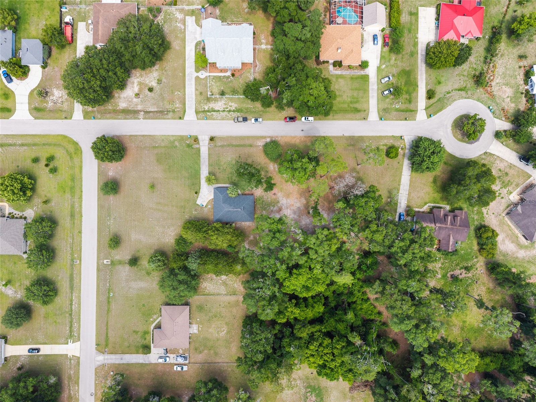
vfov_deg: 56.8
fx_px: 372
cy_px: 201
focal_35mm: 24
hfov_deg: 71.6
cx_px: 268
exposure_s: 1/800
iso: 110
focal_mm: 8.67
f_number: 1.8
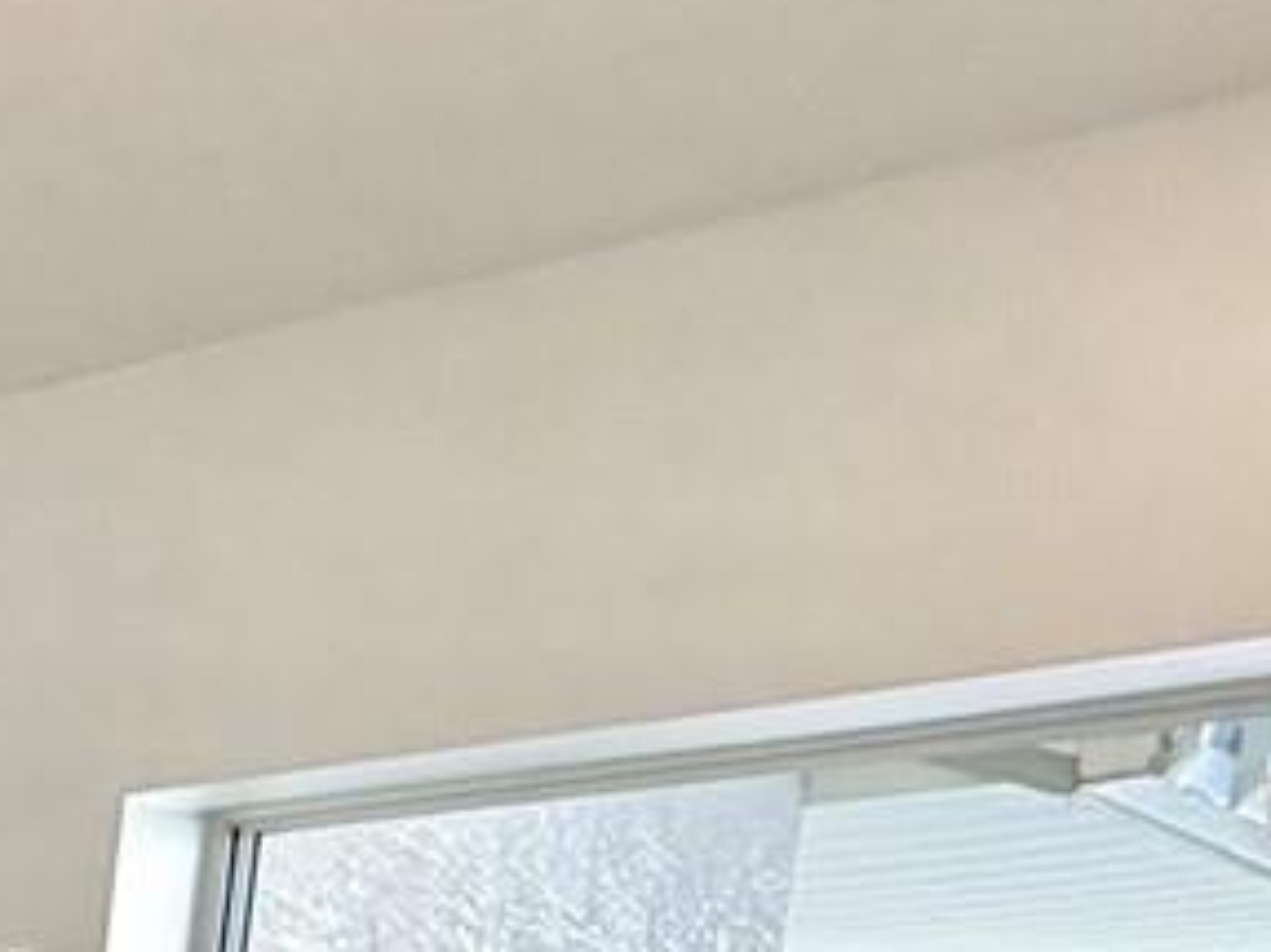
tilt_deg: -8.0
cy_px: 1776
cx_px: -1692
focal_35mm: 78
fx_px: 2863
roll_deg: -0.8
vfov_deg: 15.8
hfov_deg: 15.4
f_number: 2.2
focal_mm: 2.22
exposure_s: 1/120
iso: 160
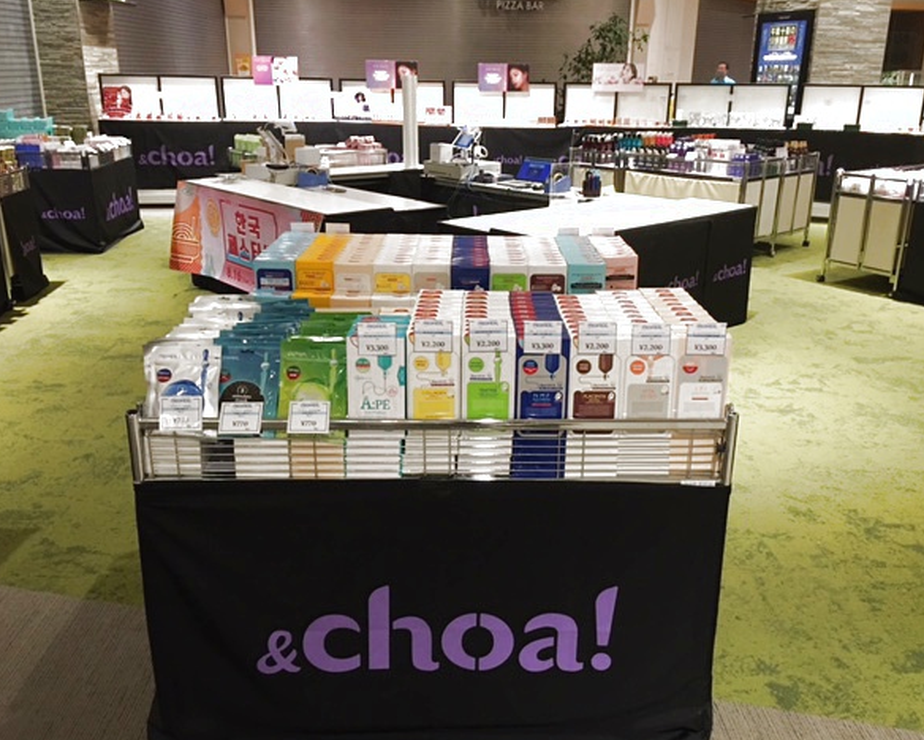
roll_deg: -1.0
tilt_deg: -17.6
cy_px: 375
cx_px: 473
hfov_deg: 57.1
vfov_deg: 47.2
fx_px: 848
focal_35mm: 31
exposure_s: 1/15
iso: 64
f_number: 2.2
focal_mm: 4.15
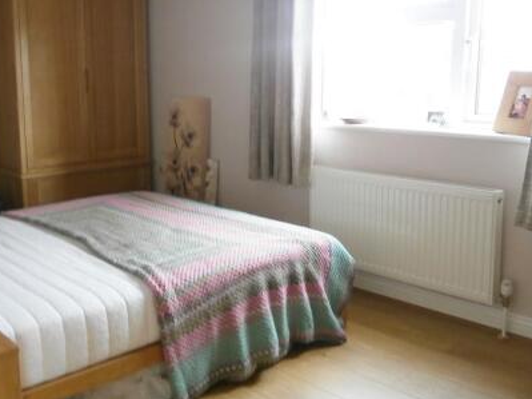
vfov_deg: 37.6
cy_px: 161
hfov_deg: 48.5
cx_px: 198
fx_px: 584
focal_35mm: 38
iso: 200
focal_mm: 4.7
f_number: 2.8
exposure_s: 1/10
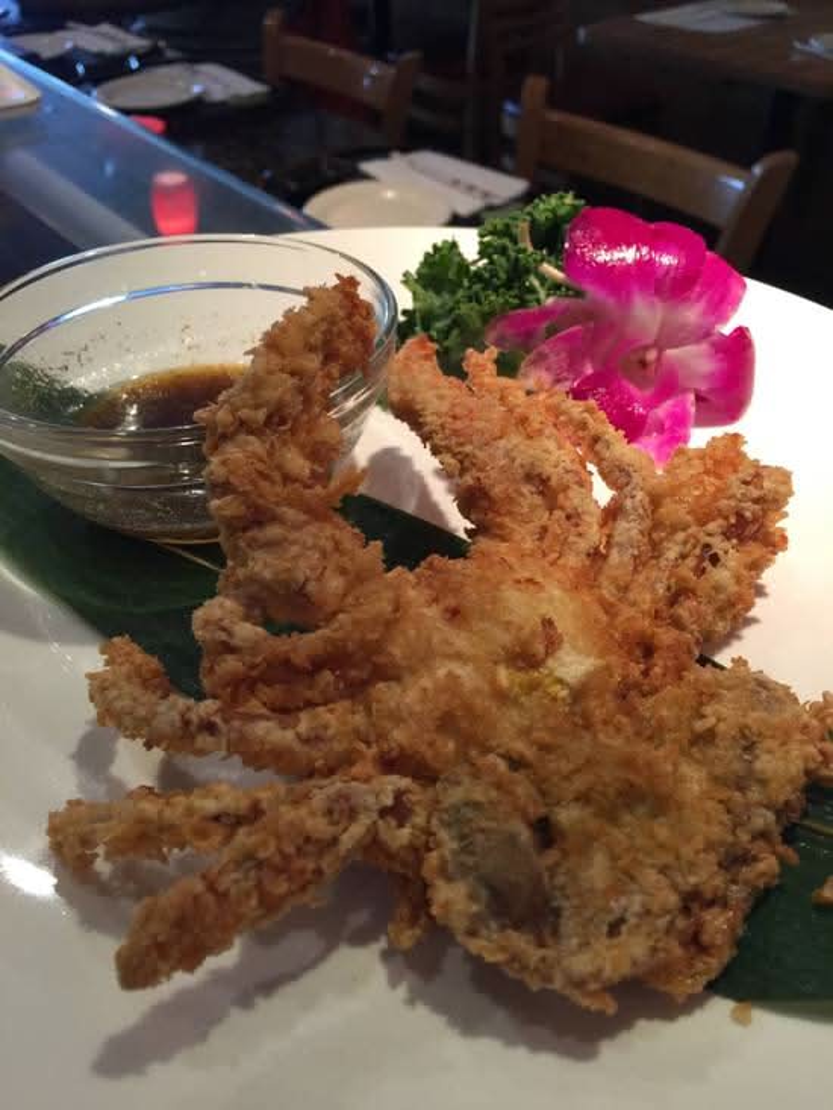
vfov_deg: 61.7
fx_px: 930
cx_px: 416
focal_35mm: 29
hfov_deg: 48.2
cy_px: 555
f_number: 2.2
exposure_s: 1/30
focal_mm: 4.15
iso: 50
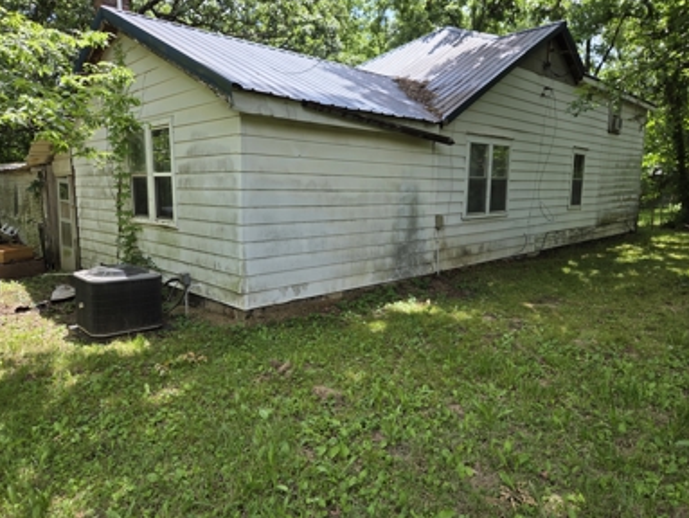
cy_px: 255
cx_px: 353
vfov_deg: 56.9
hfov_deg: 71.5
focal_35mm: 24
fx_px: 478
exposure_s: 1/1546
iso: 80
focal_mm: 5.4
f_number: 1.8
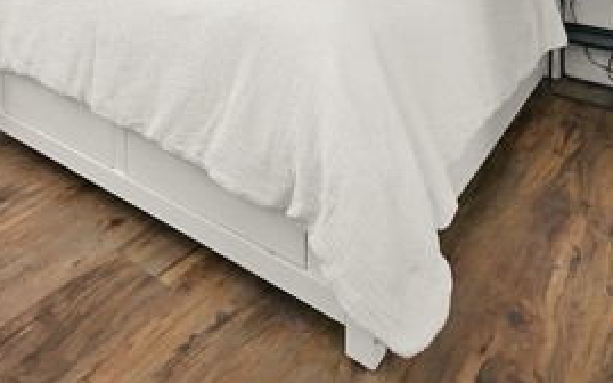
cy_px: -56
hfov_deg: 54.6
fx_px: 568
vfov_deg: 32.1
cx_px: 169
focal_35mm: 34
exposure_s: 1/10
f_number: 8
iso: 400
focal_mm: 14
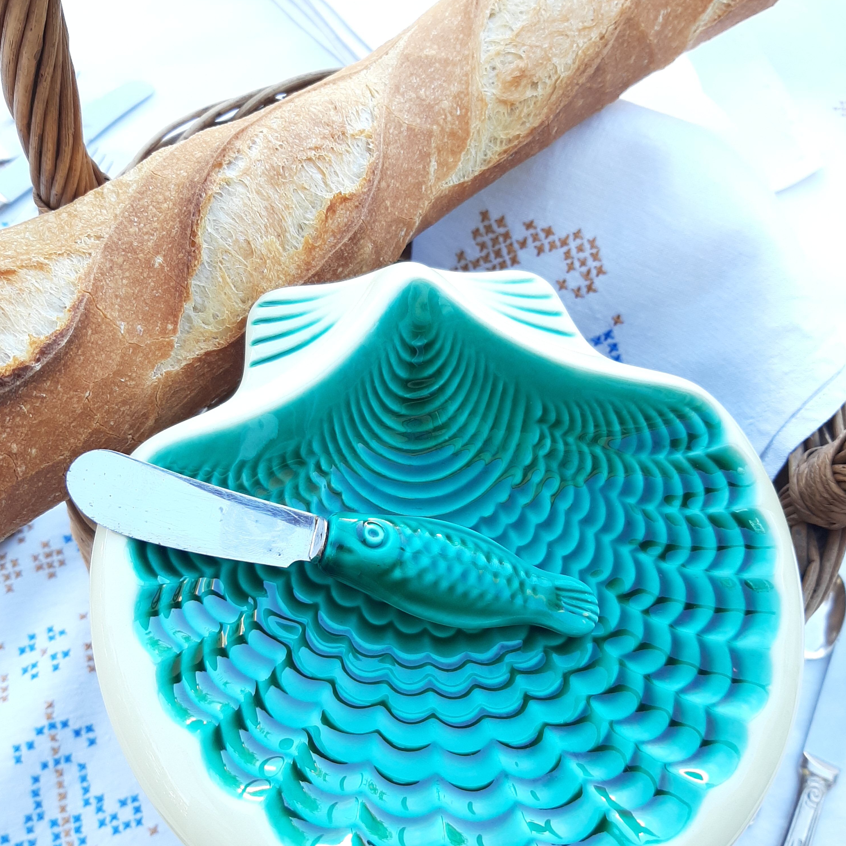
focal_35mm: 31
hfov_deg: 52.5
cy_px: 521
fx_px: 857
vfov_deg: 52.1
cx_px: 425
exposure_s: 1/120
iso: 50
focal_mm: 3.93
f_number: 1.7
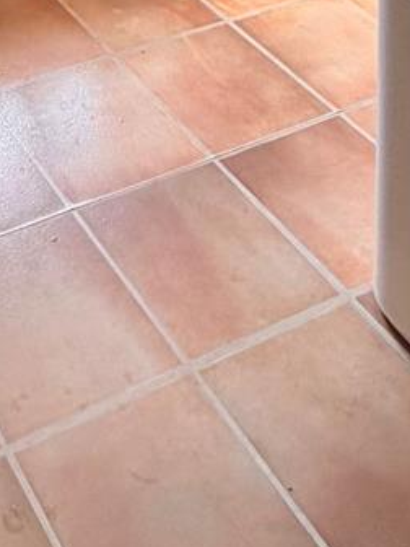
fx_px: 1011
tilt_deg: -11.8
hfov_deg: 20.7
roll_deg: -0.4
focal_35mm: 64
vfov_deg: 21.4
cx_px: -135
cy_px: -407
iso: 200
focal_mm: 2.22
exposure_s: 1/121
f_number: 2.2
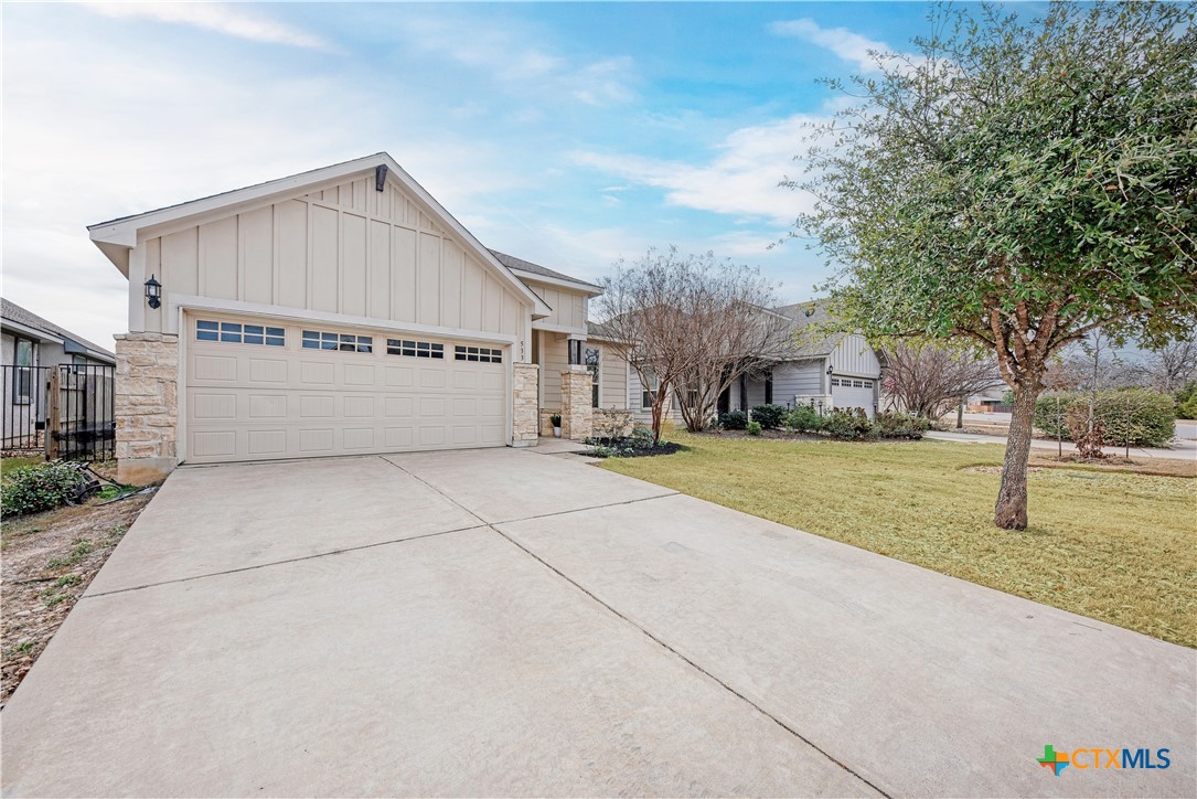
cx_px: 598
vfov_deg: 85.5
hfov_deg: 108.3
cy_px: 400
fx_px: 432
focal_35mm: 13
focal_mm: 13
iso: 200
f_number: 8
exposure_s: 1/1250
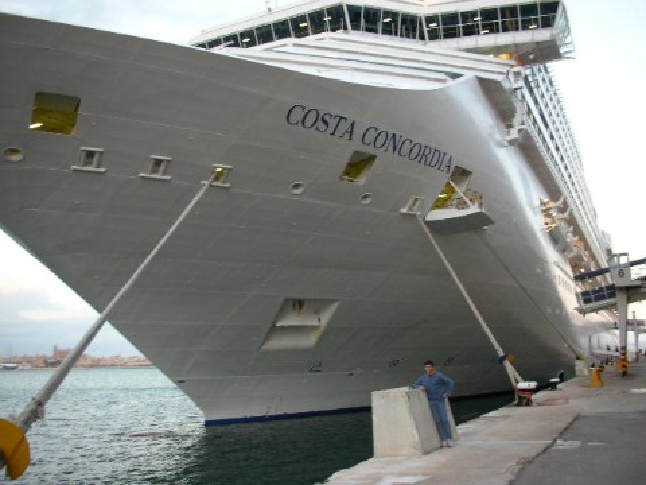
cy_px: 242
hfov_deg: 52.6
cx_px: 323
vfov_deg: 40.7
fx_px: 653
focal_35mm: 35
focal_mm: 5.8
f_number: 3
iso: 50
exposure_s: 1/30
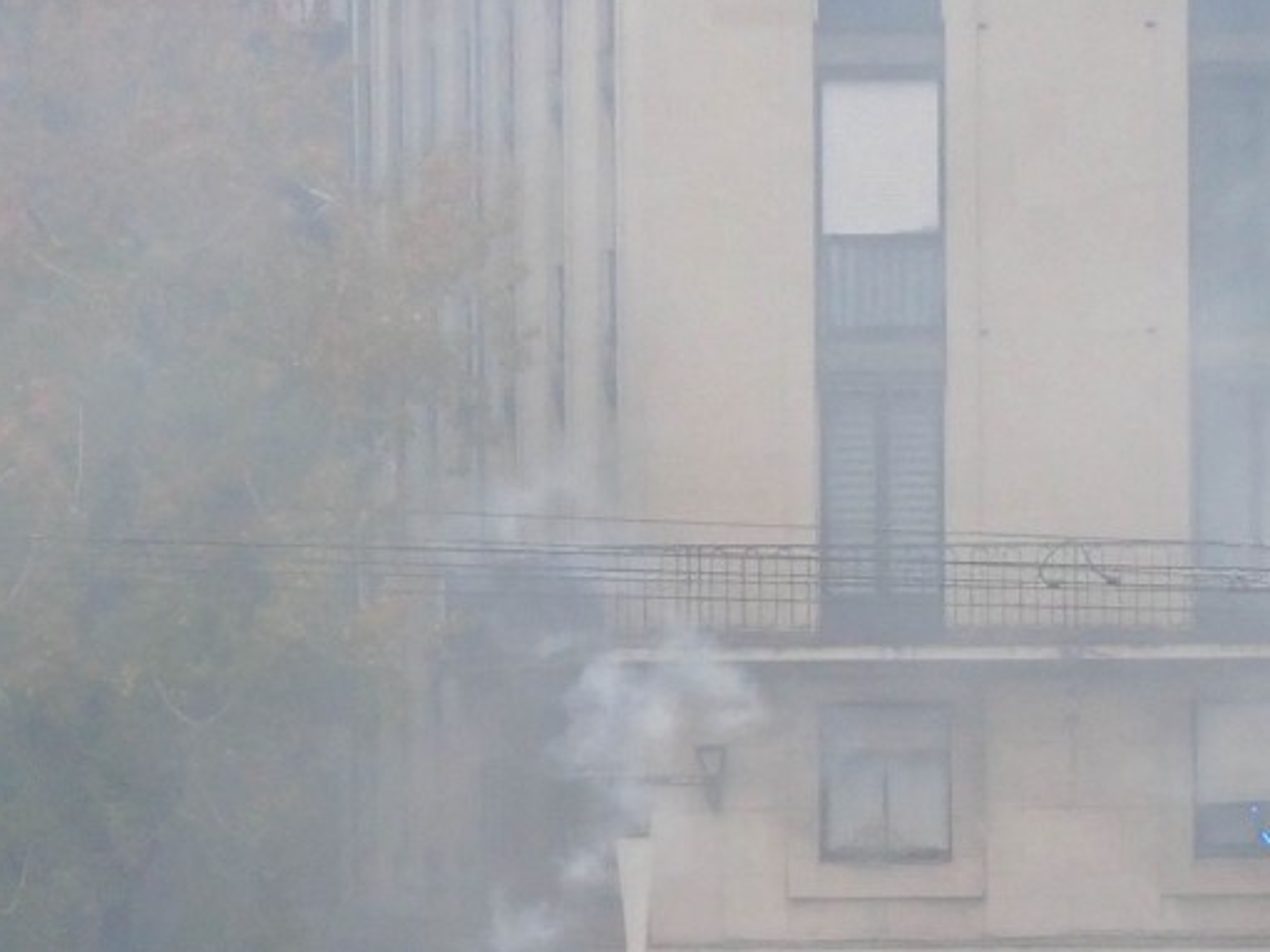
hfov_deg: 7.0
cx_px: 763
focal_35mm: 282
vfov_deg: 5.2
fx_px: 10344
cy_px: 1171
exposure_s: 1/500
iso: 320
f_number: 4.9
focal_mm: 18
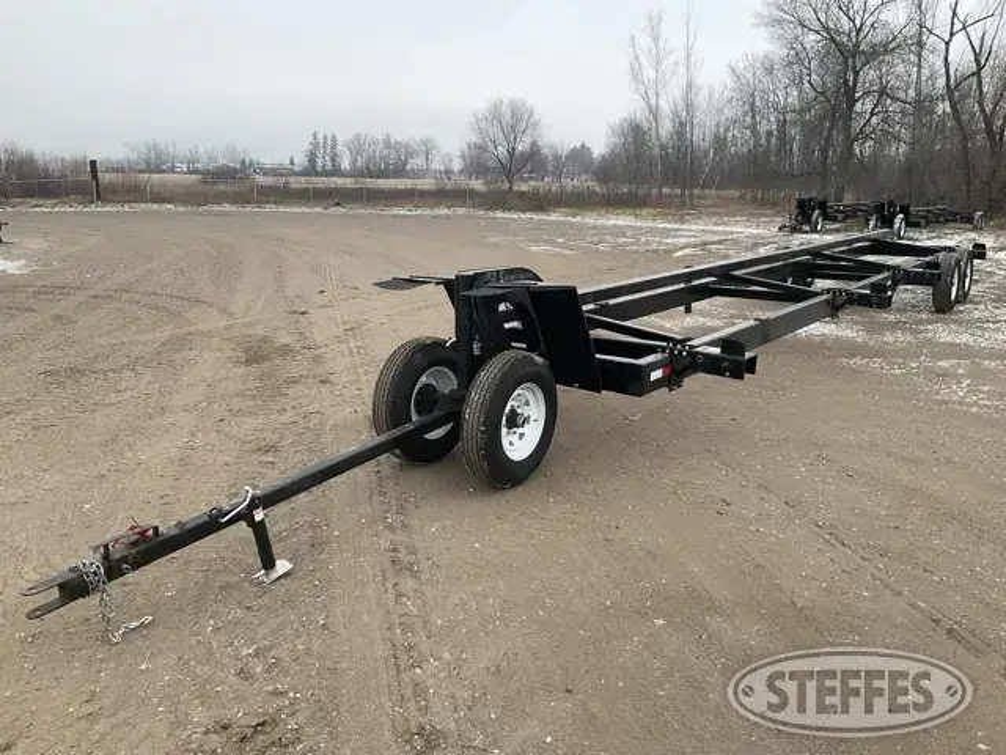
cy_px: 378
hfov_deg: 61.7
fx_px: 843
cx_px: 503
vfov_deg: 48.2
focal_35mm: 29
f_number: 1.8
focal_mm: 3
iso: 20
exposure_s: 1/164
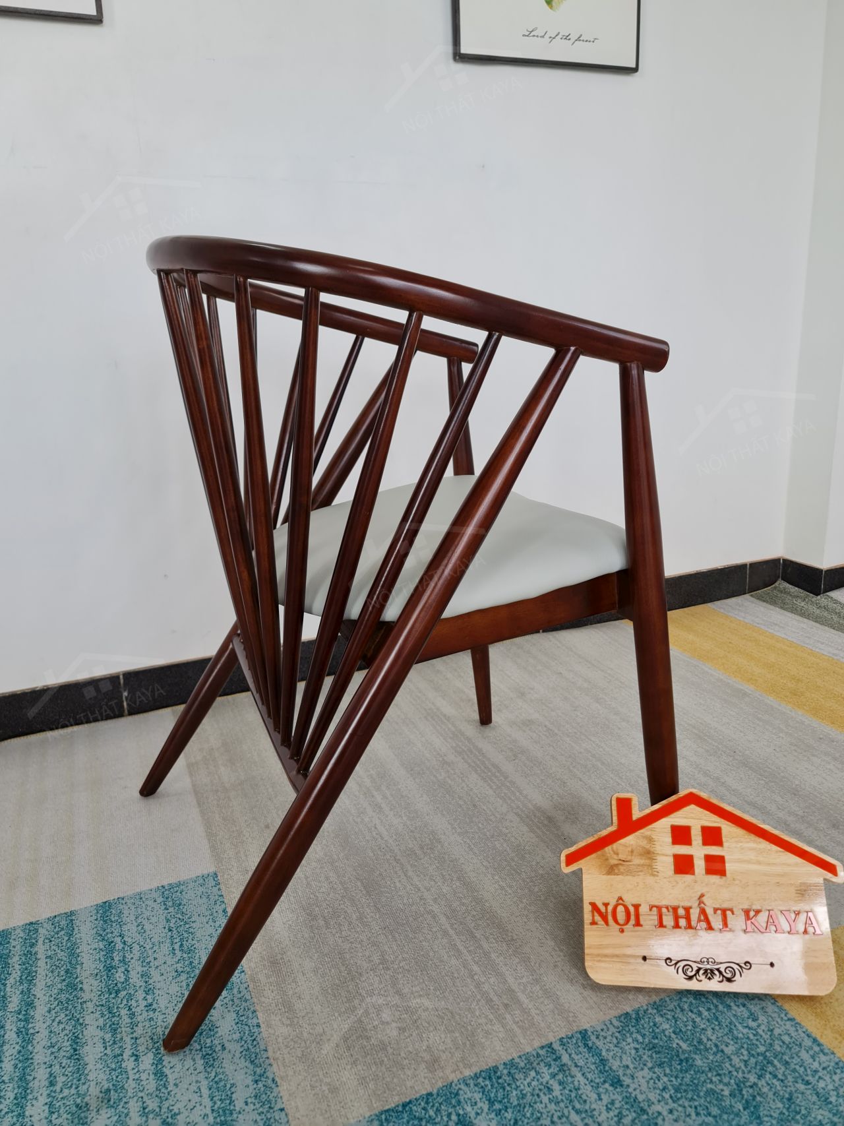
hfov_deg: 54.9
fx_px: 813
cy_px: 563
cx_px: 422
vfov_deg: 69.4
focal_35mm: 25
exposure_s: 1/100
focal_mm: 7
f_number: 1.8
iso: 50
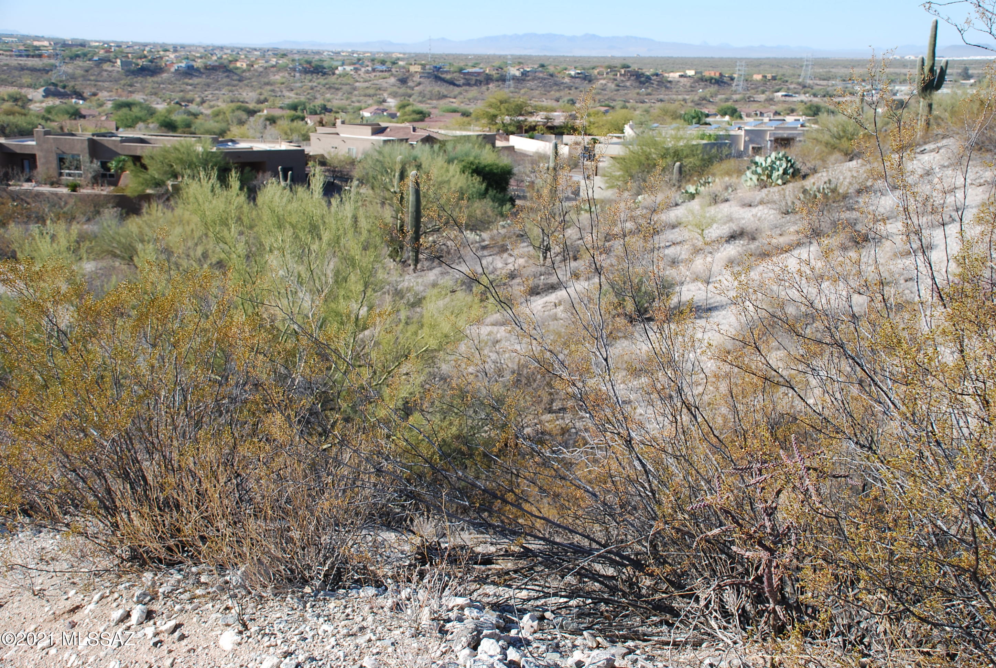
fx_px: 1164
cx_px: 498
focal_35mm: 42
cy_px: 334
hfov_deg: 46.3
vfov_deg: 32.0
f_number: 7.1
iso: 100
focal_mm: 28
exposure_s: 1/160
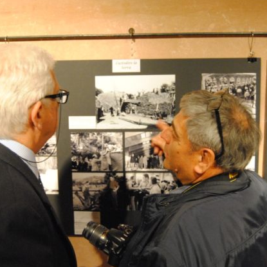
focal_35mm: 52
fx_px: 454
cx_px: 113
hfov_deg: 32.7
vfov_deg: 32.8
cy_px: 135
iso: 1600
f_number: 4
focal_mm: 26
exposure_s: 1/25
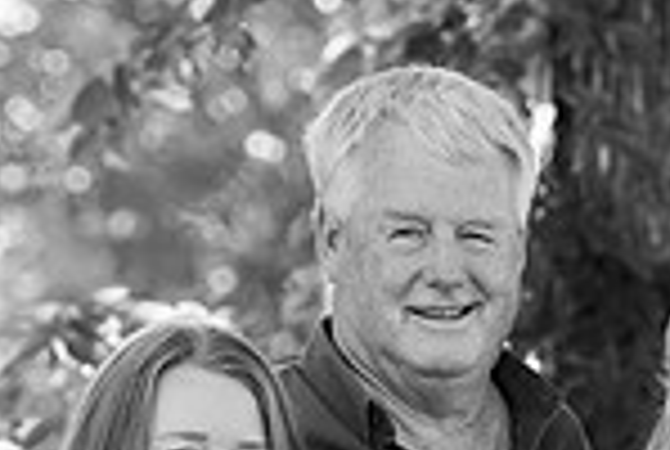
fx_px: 8336
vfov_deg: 3.1
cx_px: 648
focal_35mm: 447
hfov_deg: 4.6
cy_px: 713
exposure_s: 1/160
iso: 250
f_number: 4
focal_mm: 115
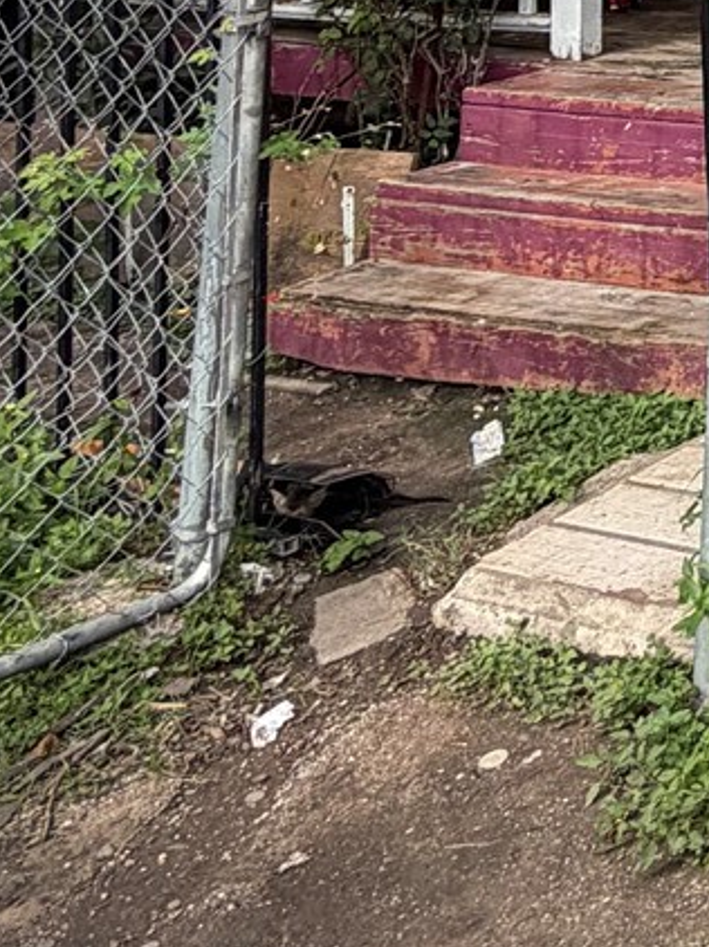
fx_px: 1859
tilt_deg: +1.8
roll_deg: -0.8
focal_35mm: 68
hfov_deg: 16.2
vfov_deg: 24.2
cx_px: 1447
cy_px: -355
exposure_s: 1/770
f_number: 2.2
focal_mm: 2.22
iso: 40
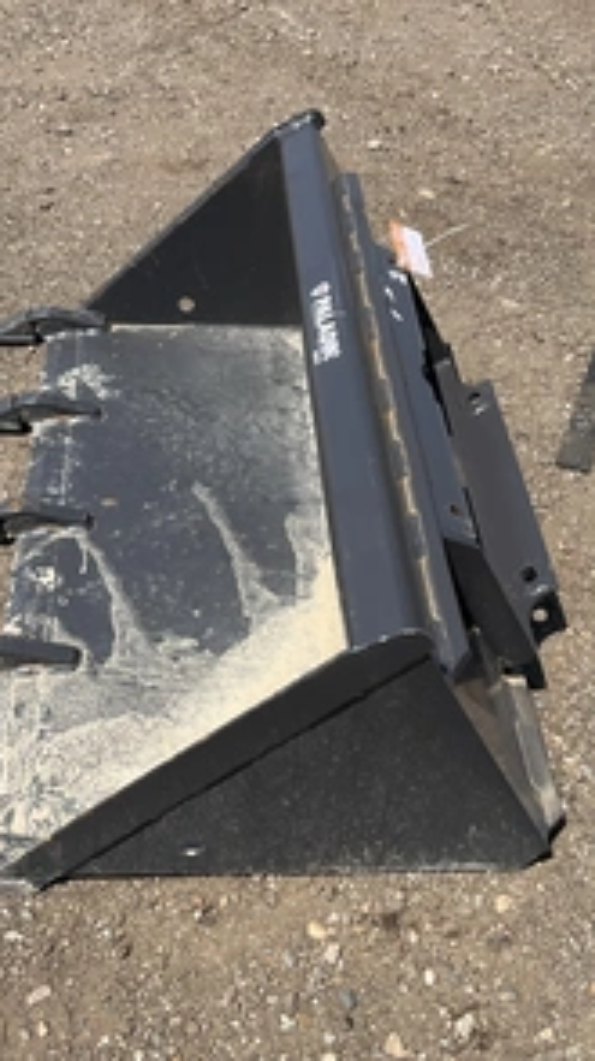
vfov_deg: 47.4
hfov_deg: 27.7
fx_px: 1208
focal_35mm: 43
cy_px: 538
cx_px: 278
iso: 25
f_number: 1.8
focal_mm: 3
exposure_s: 1/1848
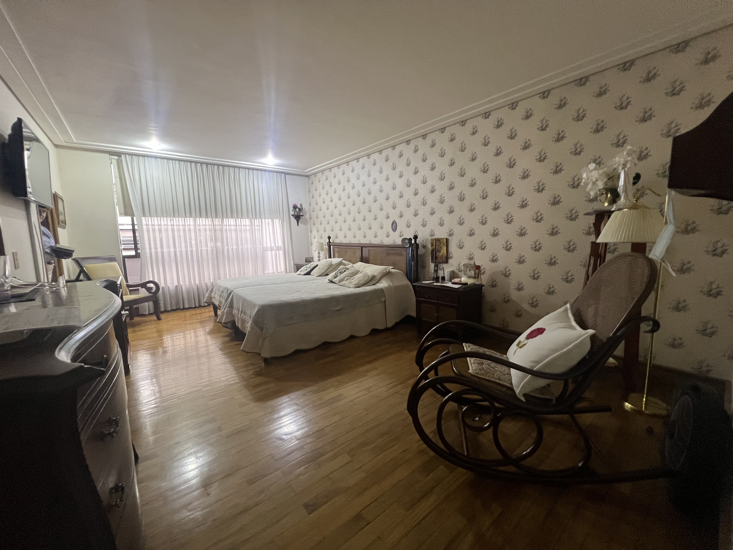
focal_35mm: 13
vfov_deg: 89.9
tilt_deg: -7.7
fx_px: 275
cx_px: 366
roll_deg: +0.5
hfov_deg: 106.2
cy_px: 275
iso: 320
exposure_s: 1/60
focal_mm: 1.57
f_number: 1.8
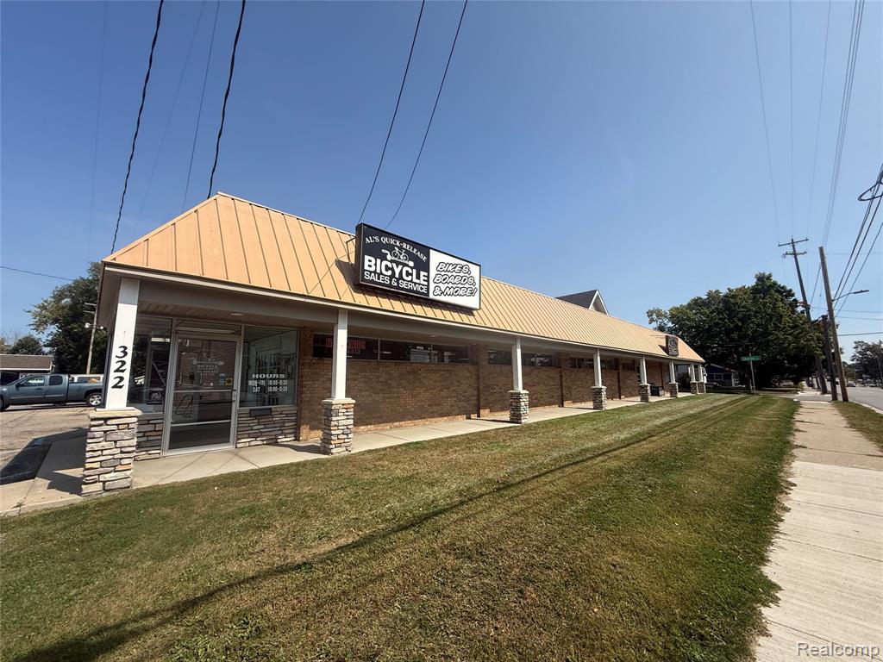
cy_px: 331
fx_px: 357
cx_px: 442
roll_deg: -0.2
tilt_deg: +9.1
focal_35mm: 14
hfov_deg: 102.1
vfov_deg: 85.7
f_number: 2.2
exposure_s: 1/2506
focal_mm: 2.22
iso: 50
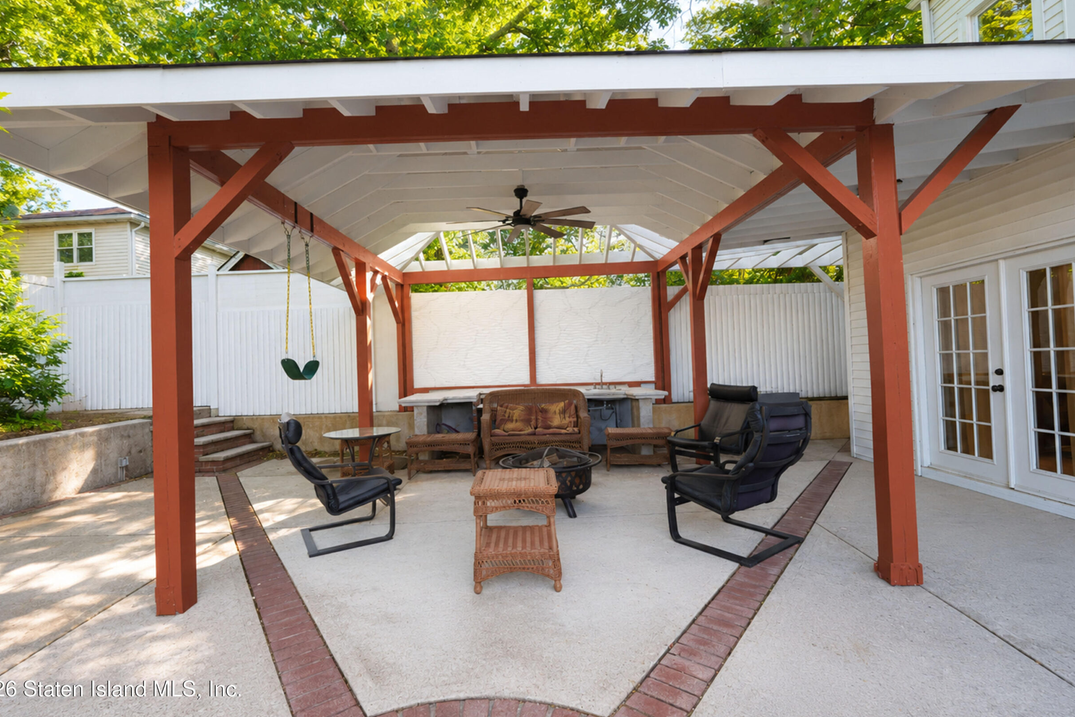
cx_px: 523
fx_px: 508
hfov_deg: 93.2
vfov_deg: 70.4
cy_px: 343
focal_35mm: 17
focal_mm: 16
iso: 100
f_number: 4.5
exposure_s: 1/80
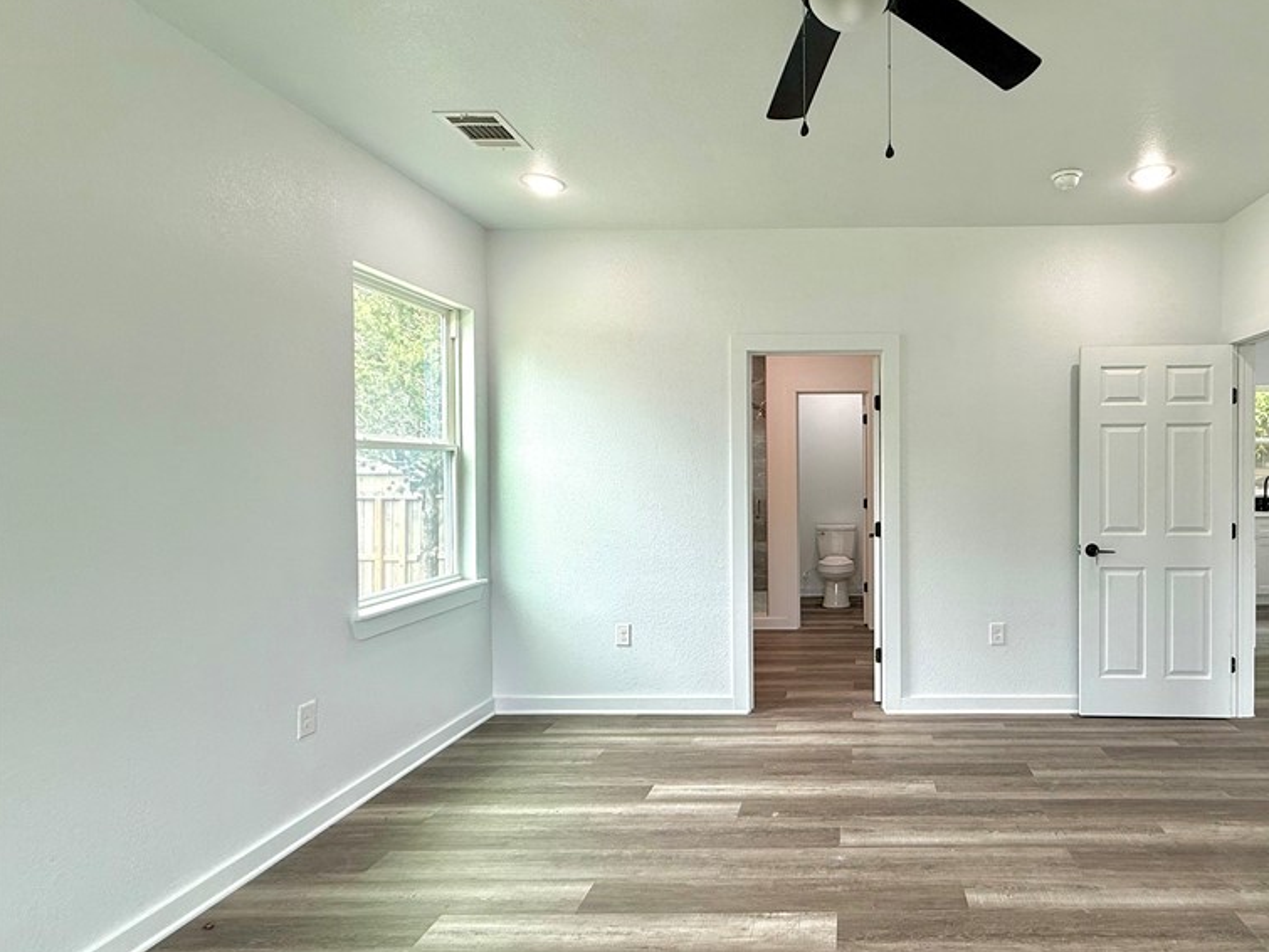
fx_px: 696
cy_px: 476
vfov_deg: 68.7
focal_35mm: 19
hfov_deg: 81.6
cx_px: 852
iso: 64
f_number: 2.2
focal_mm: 2.22
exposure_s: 1/120
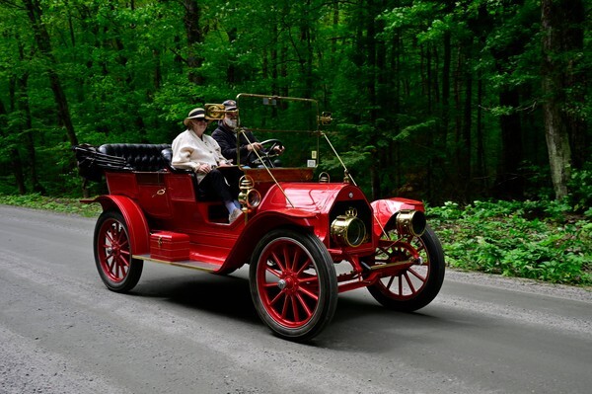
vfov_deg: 35.9
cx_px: 296
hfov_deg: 51.9
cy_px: 197
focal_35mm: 37
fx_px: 608
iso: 1000
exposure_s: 1/500
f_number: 13
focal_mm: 37
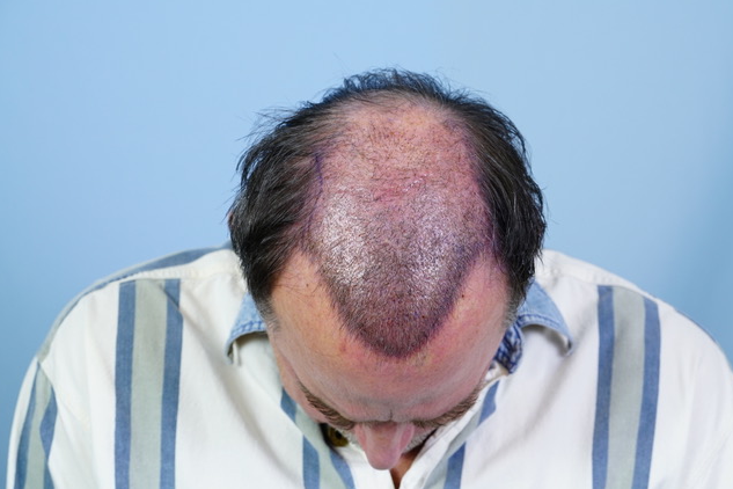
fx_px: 1853
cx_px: 369
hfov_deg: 22.4
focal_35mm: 91
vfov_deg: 15.0
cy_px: 243
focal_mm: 90
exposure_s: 1/50
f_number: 8
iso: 640
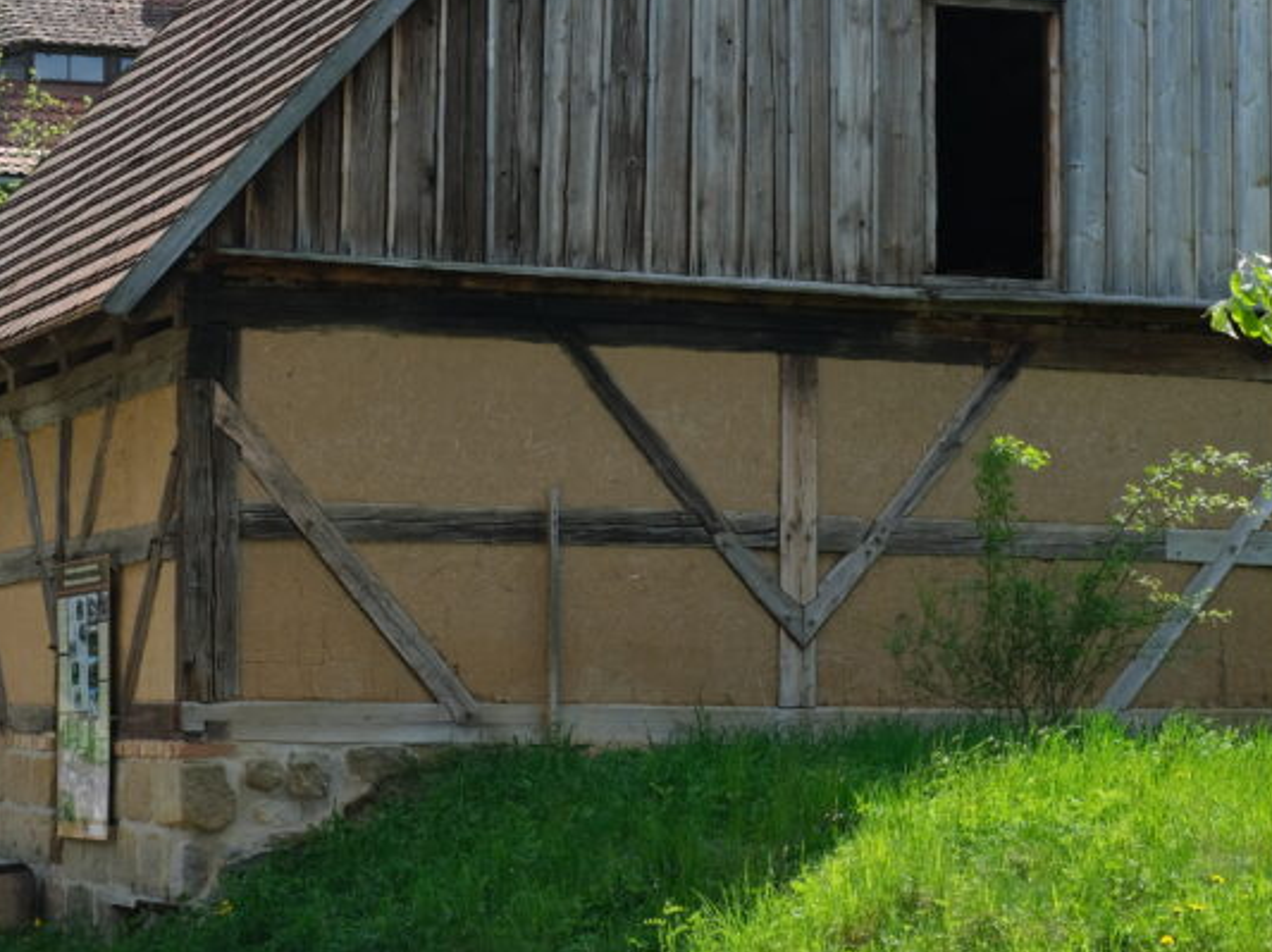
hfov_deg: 20.0
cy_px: 204
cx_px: 532
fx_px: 3599
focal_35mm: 98
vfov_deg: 15.0
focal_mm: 35
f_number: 5
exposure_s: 1/850
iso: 320
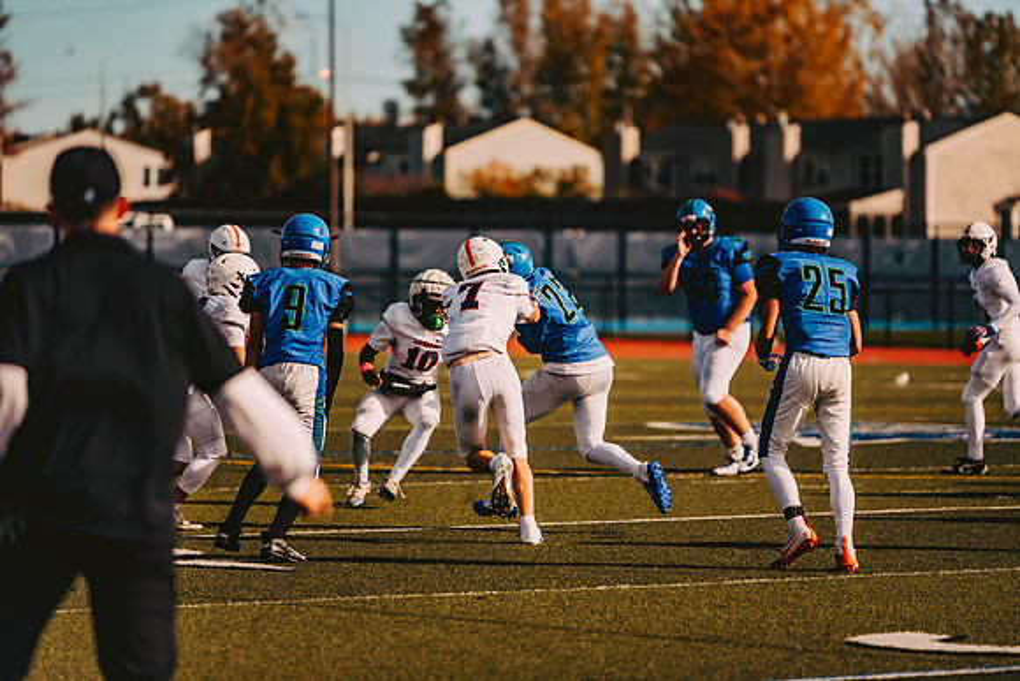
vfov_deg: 6.9
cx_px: 510
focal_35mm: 200
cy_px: 340
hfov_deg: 10.3
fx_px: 5668
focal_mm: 200
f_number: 2.8
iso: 160
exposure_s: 1/3200
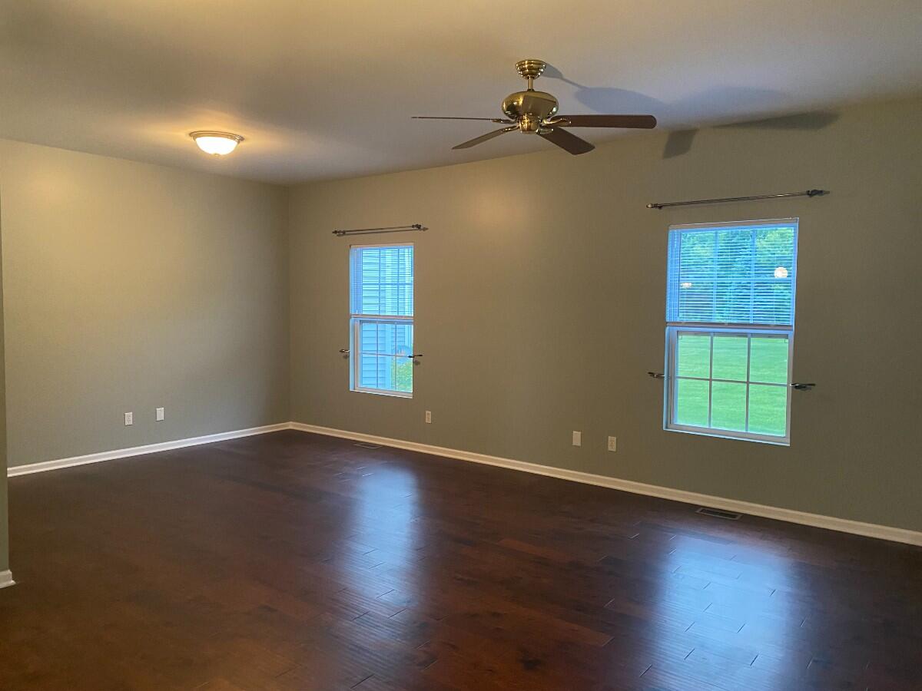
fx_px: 693
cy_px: 346
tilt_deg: -4.6
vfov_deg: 53.1
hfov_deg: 67.3
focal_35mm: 26
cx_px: 461
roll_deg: -3.0
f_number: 1.8
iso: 400
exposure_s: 1/60
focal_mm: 4.25
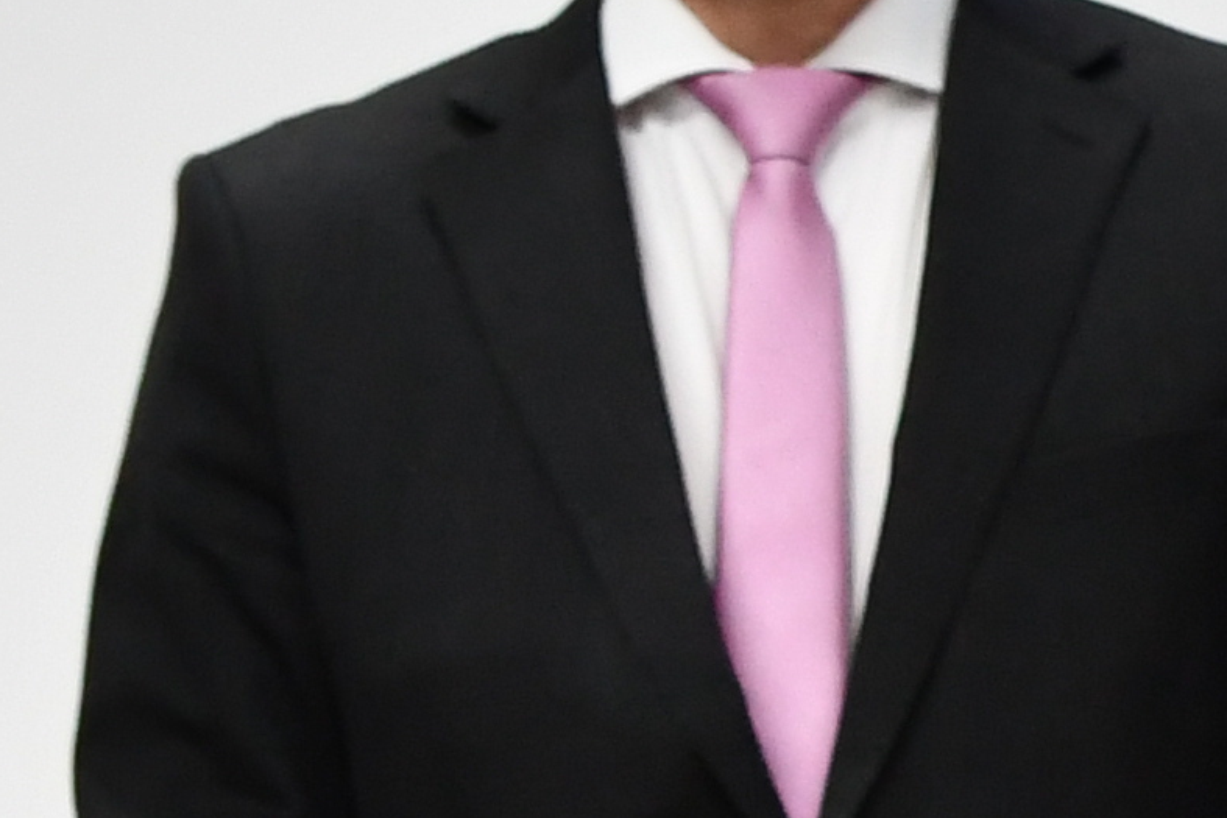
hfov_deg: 7.2
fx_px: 9408
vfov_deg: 5.0
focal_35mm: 276
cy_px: 491
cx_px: 2412
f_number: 2.8
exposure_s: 1/160
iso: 800
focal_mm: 26
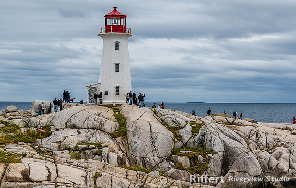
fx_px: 575
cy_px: 100
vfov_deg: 18.6
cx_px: 155
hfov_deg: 28.9
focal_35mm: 71
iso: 64
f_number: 8
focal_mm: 65
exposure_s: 1/200
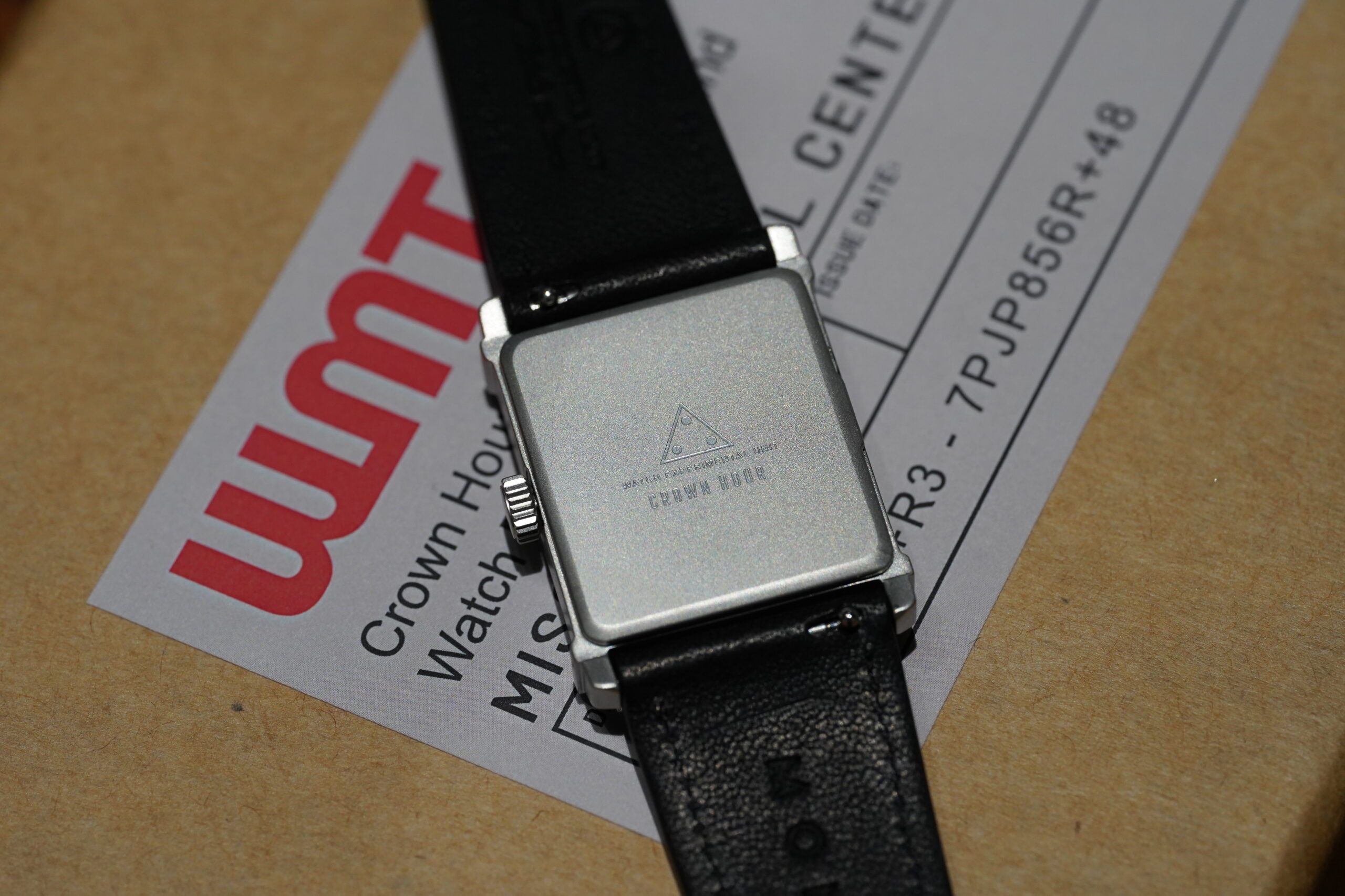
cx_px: 672
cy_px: 448
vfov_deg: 13.0
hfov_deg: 19.5
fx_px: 3923
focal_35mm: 105
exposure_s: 1/125
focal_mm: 105
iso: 2000
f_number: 6.3
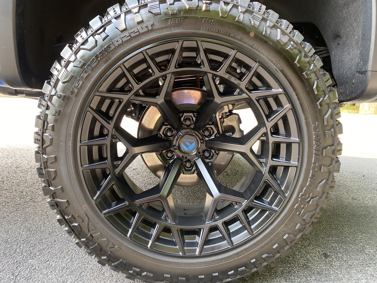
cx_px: 188
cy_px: 142
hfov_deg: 67.3
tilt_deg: -8.8
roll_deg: -1.2
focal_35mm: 26
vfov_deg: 53.1
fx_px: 283
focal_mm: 4.25
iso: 125
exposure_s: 1/121
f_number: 1.8
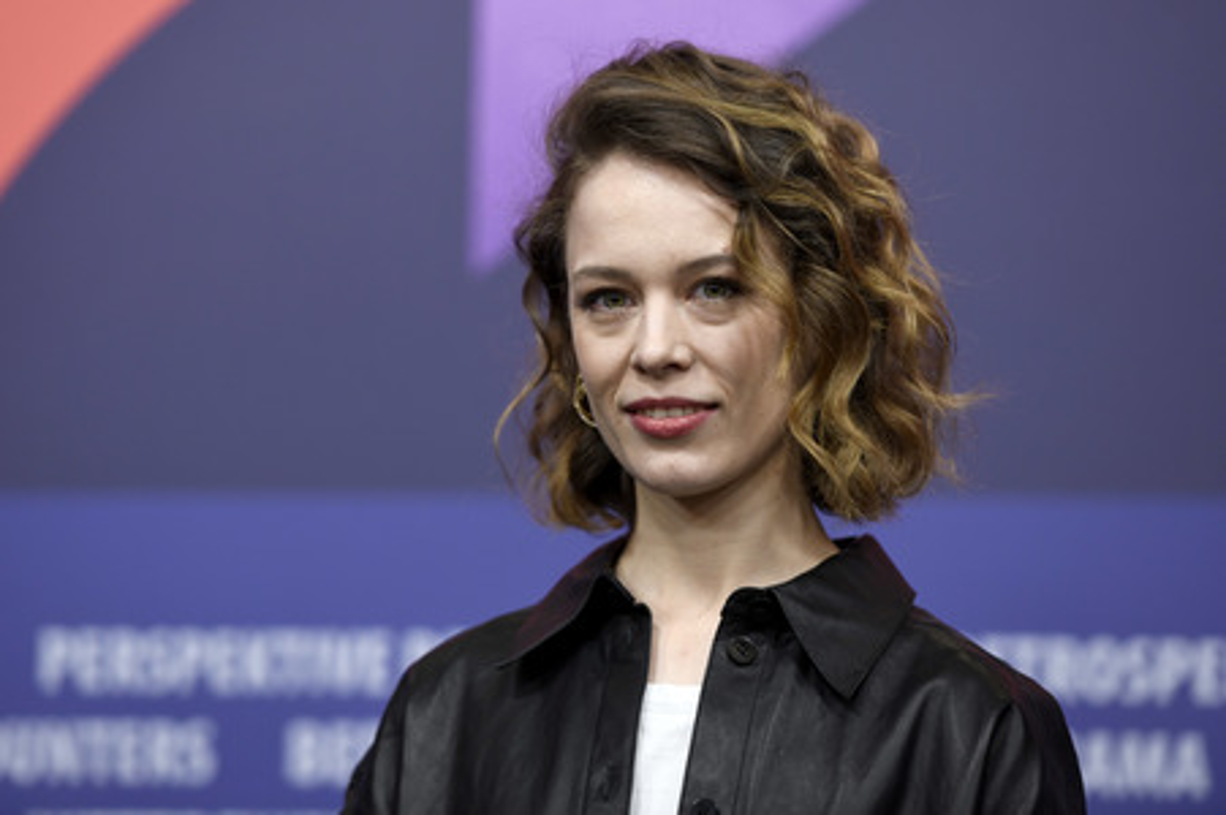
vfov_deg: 8.6
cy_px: 408
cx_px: 613
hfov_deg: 12.8
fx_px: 5445
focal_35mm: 160
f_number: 3.5
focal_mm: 160
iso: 1000
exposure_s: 1/250
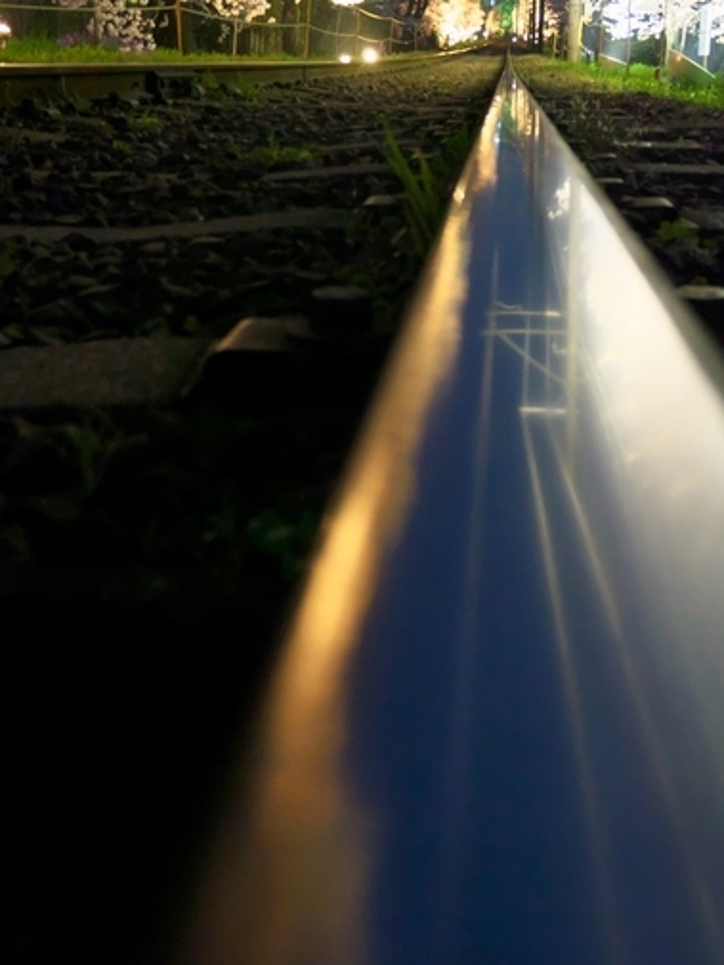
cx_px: 514
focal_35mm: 38
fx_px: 1059
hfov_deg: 37.1
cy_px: 216
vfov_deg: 46.8
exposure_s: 1/6
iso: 1600
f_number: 3.5
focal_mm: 12
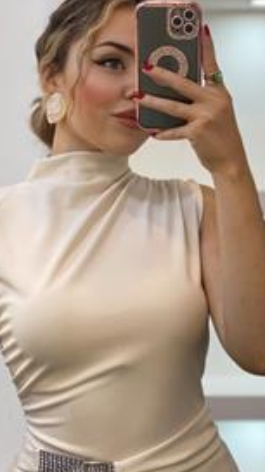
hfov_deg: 14.0
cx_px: 92
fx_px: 1074
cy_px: 237
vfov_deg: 24.7
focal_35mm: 86
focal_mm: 6
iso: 80
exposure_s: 1/100
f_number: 2
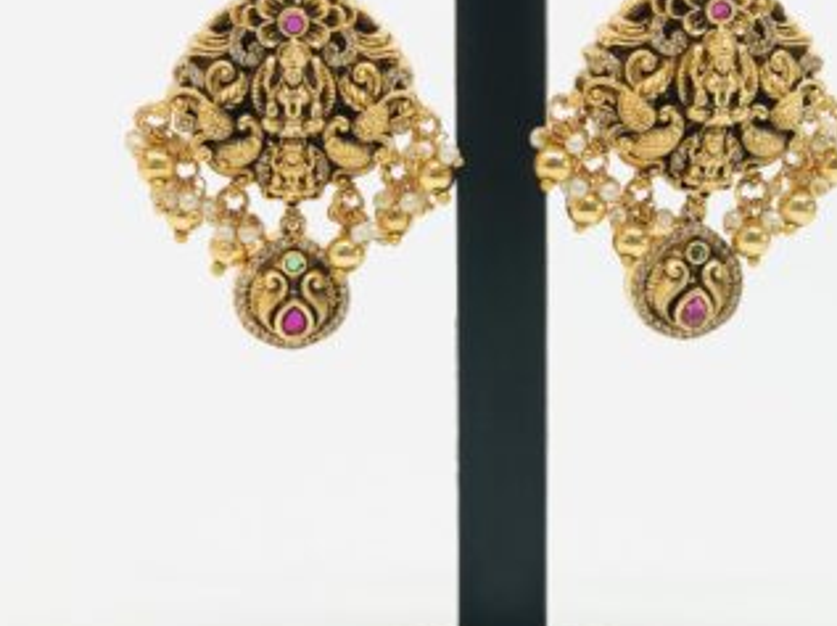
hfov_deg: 21.3
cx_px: 499
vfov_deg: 15.9
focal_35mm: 92
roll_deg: -0.1
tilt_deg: -6.3
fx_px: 2222
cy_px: 137
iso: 20
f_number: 2.4
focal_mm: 6
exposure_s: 1/100
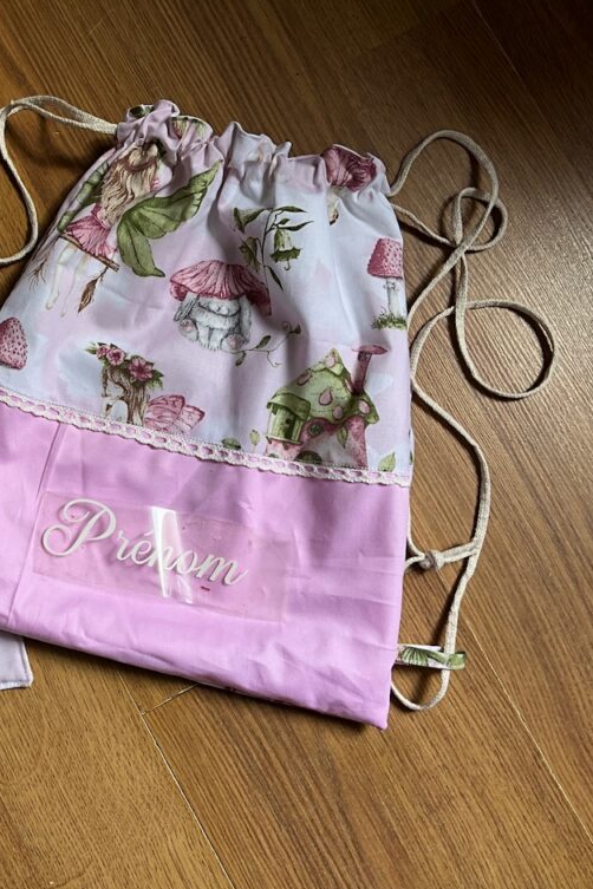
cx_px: 59
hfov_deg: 31.1
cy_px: 444
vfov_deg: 47.4
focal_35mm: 41
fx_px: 1013
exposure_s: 1/131
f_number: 1.8
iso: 16
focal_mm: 3
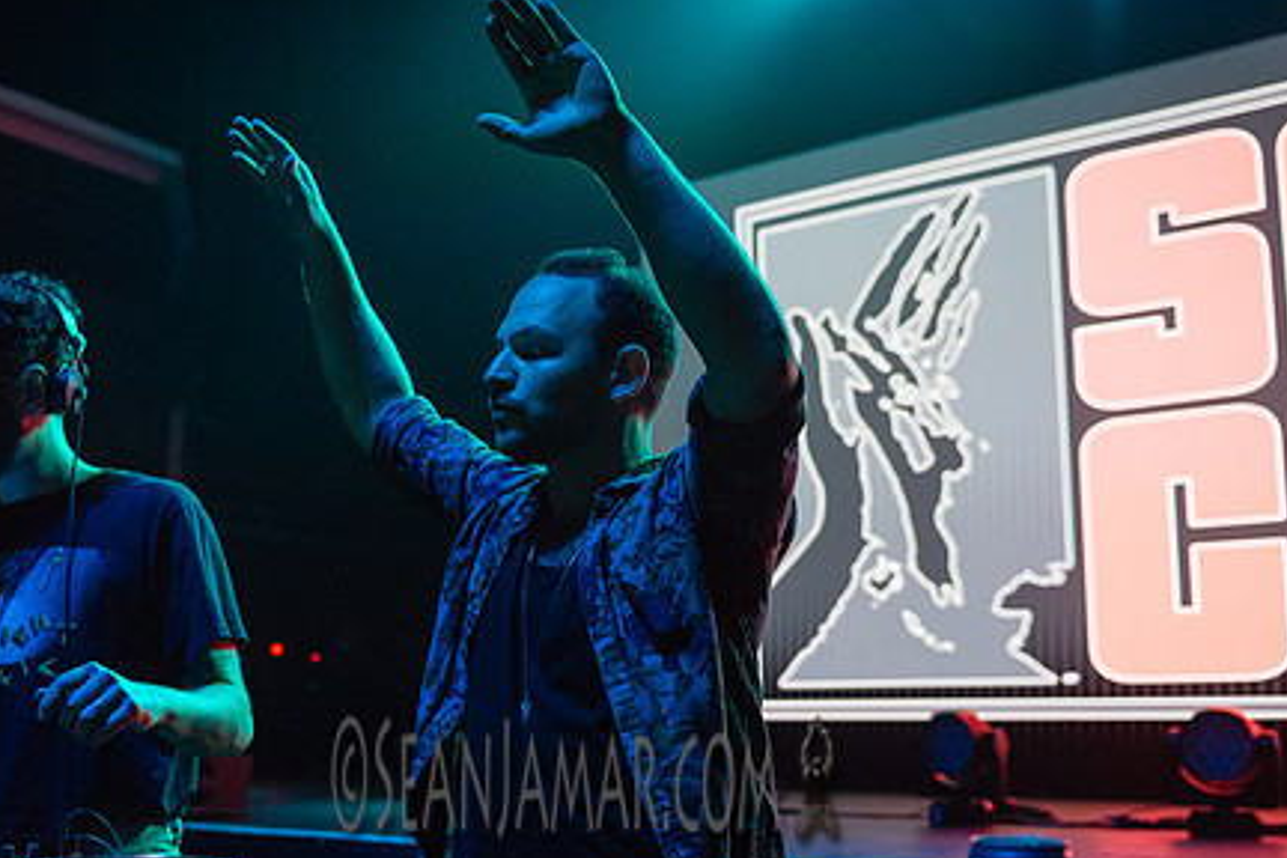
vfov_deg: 31.1
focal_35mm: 43
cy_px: 499
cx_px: 593
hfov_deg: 45.4
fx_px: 1537
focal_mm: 32
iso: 4000
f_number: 2.8
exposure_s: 1/320
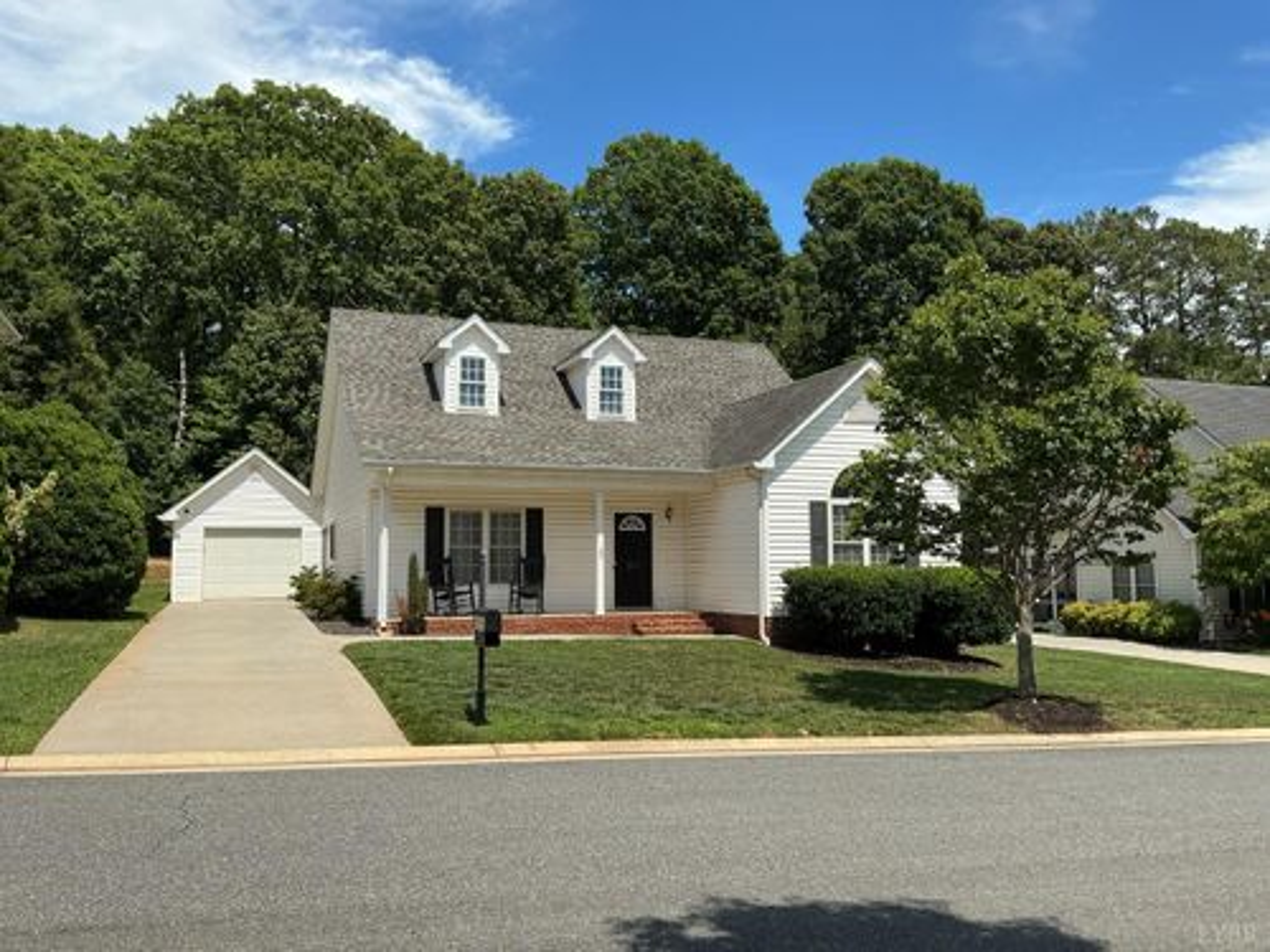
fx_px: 1064
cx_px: 635
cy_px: 476
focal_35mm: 29
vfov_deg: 48.2
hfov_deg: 61.7
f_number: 1.8
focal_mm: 3
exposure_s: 1/1675
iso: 25
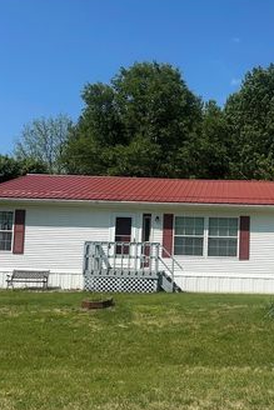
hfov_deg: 34.0
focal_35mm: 38
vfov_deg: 50.6
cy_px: 217
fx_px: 433
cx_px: 221
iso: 80
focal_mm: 6.86
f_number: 1.78
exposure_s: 1/6623
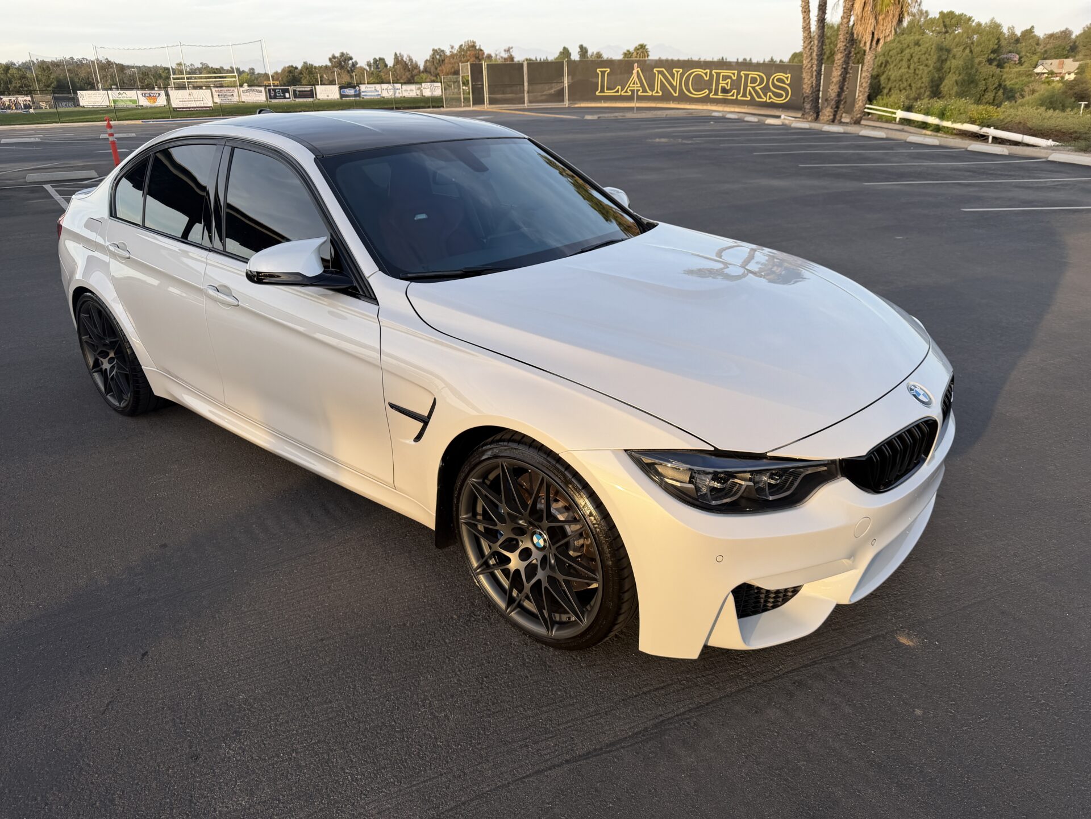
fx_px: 756
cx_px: 546
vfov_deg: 56.8
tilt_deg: -21.9
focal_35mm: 24
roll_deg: +2.5
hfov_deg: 71.6
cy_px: 410
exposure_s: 1/858
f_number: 1.78
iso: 80
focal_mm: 6.76
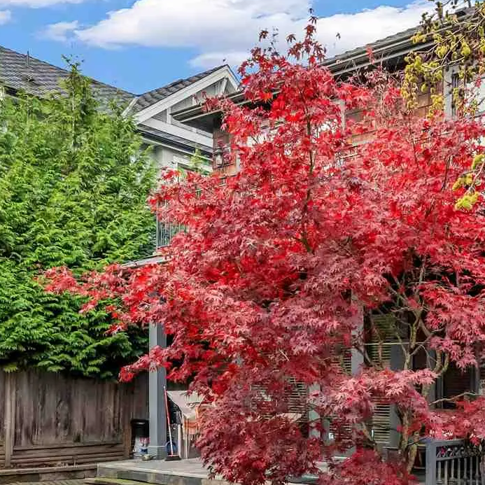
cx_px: 330
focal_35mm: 49
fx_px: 777
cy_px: 390
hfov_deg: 34.3
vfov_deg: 33.6
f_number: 7.1
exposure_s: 1/500
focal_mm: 13
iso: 800
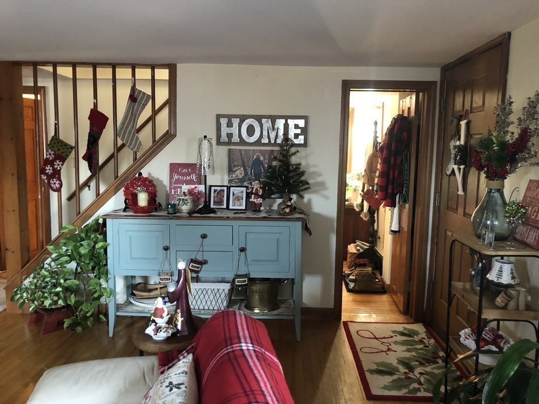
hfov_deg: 63.4
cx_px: 270
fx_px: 436
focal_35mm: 28
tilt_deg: -6.7
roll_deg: -1.8
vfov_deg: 49.7
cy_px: 202
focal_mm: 3.99
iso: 100
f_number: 1.8
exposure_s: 1/9
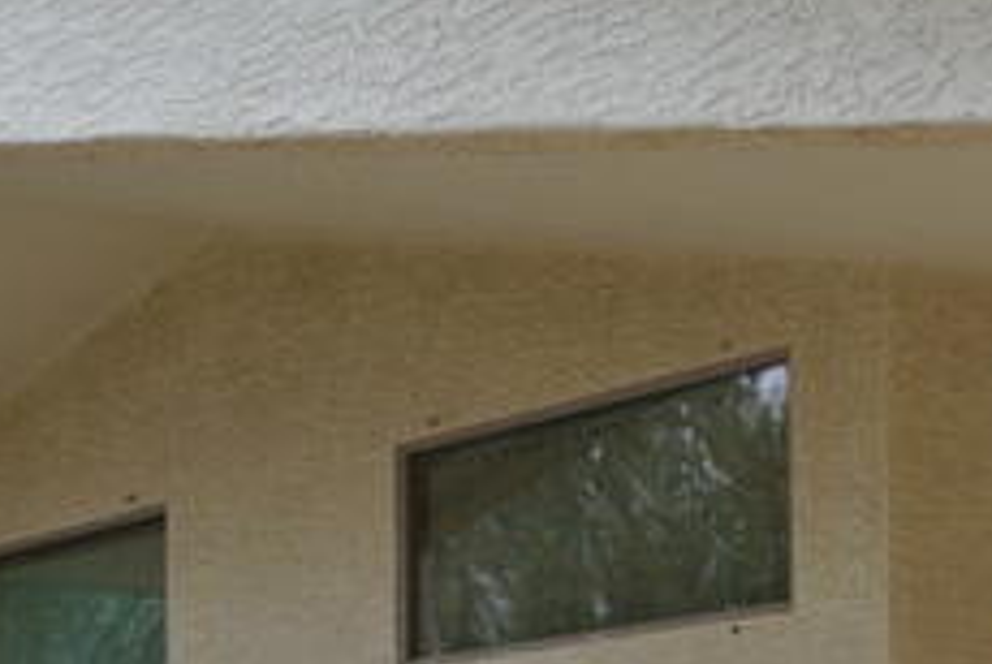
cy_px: 893
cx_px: 1061
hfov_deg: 18.3
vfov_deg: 12.3
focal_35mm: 108
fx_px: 2980
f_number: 4
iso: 100
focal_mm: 11.8
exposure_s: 1/320
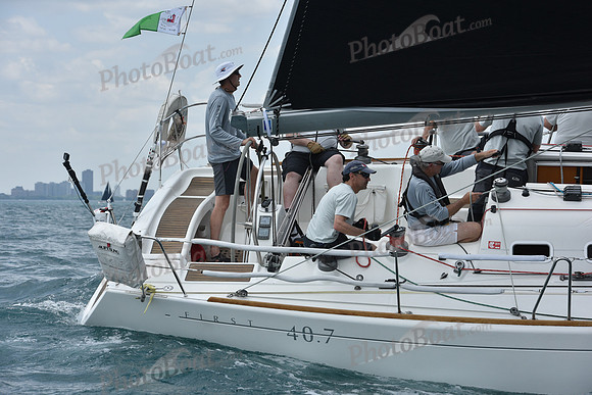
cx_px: 296
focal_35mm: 105
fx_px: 1727
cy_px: 198
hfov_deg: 19.5
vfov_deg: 13.0
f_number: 7.1
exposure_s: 1/1250
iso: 250
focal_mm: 105
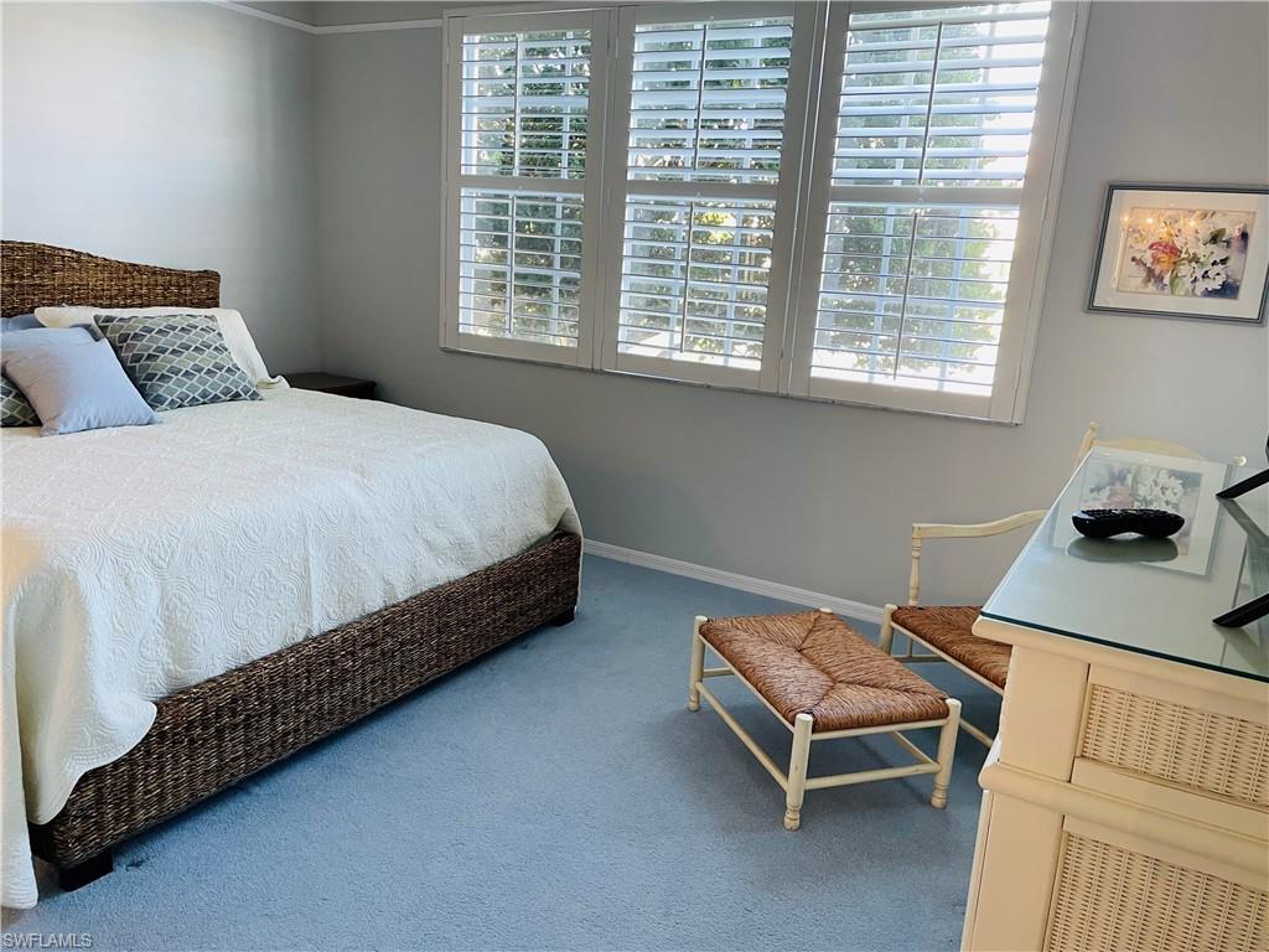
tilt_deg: -12.8
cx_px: 634
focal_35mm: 26
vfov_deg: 53.1
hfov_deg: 67.3
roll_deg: -3.5
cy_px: 476
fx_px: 953
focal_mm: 4.2
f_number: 1.6
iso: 80
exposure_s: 1/60
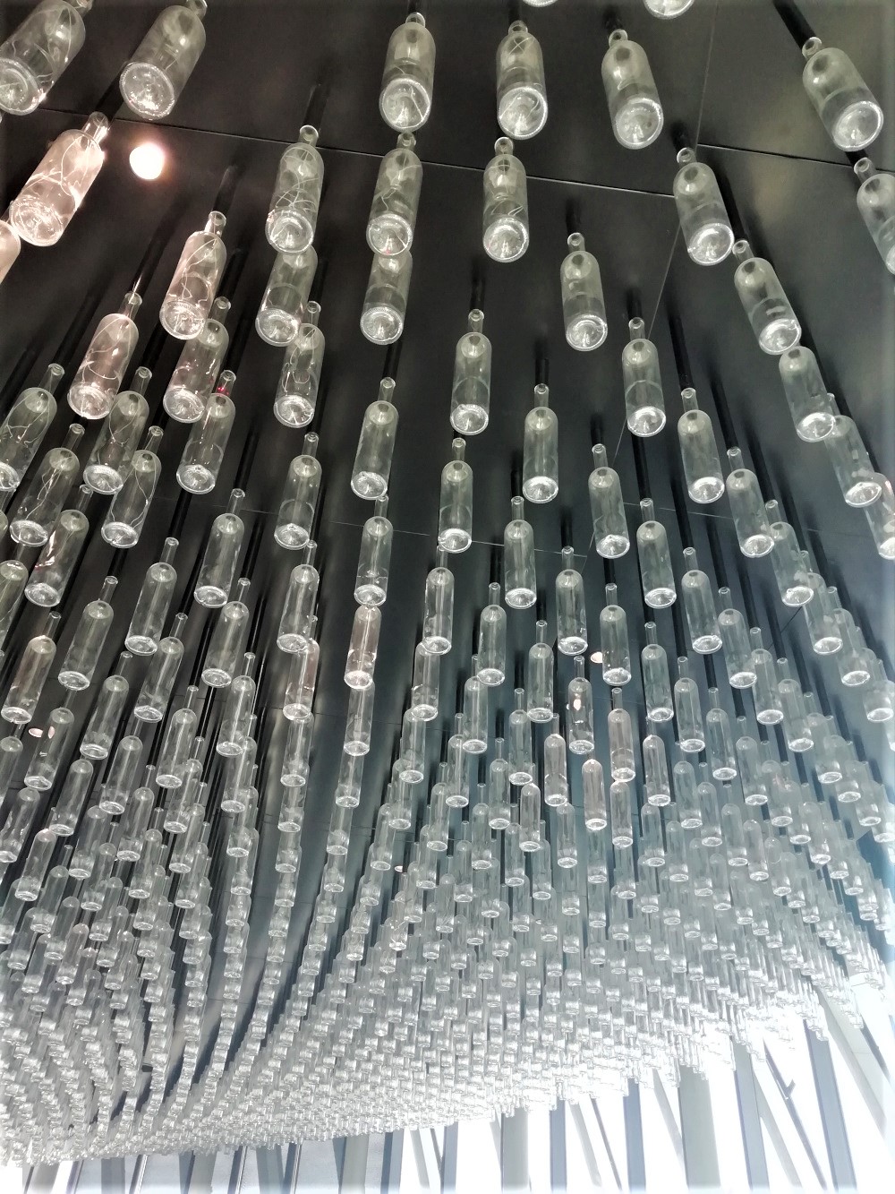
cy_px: 597
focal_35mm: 26
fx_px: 896
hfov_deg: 53.1
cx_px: 448
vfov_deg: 67.3
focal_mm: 3.46
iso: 64
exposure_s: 1/50
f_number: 2.2
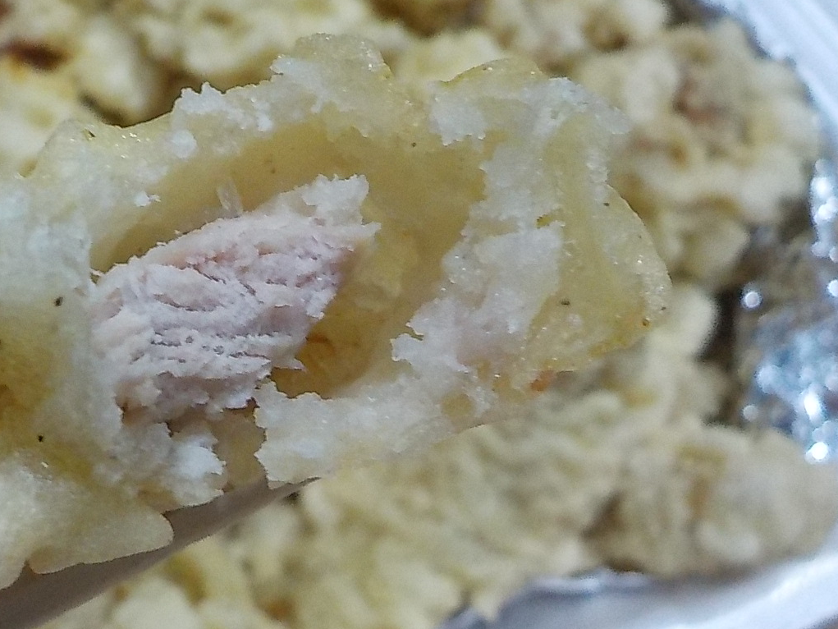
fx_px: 1138
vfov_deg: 30.9
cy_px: 310
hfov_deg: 39.7
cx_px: 251
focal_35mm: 47
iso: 800
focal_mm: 4.1
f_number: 3.3
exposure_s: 1/40
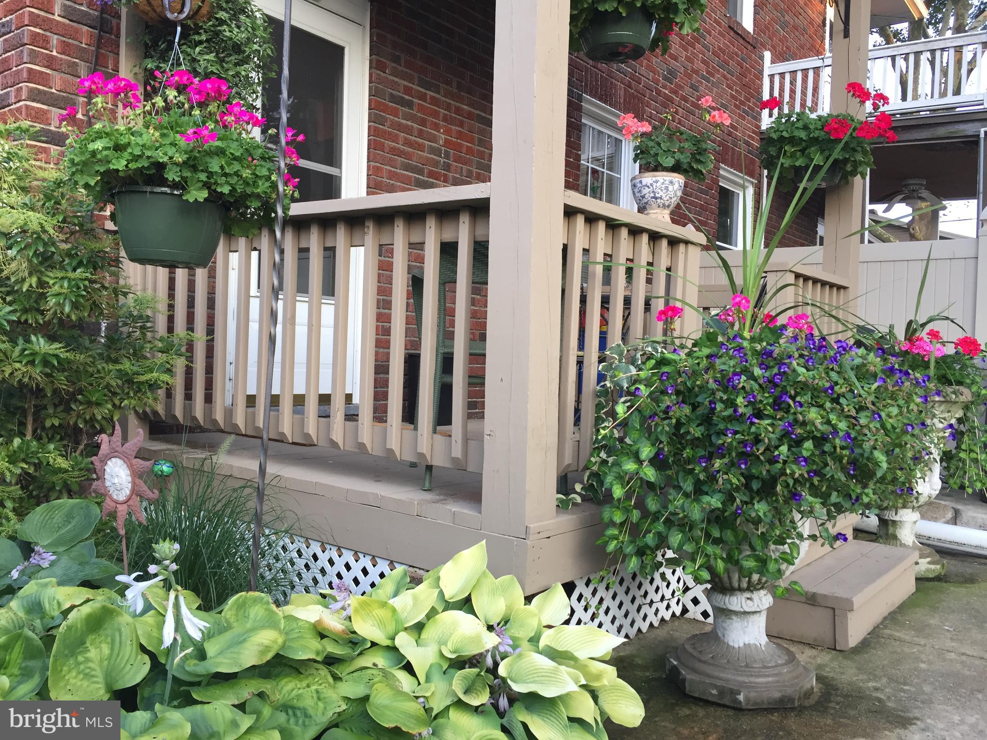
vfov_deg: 48.2
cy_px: 370
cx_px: 494
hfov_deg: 61.7
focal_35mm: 29
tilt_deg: -0.7
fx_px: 827
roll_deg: -2.1
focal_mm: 4.15
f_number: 2.2
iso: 32
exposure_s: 1/40
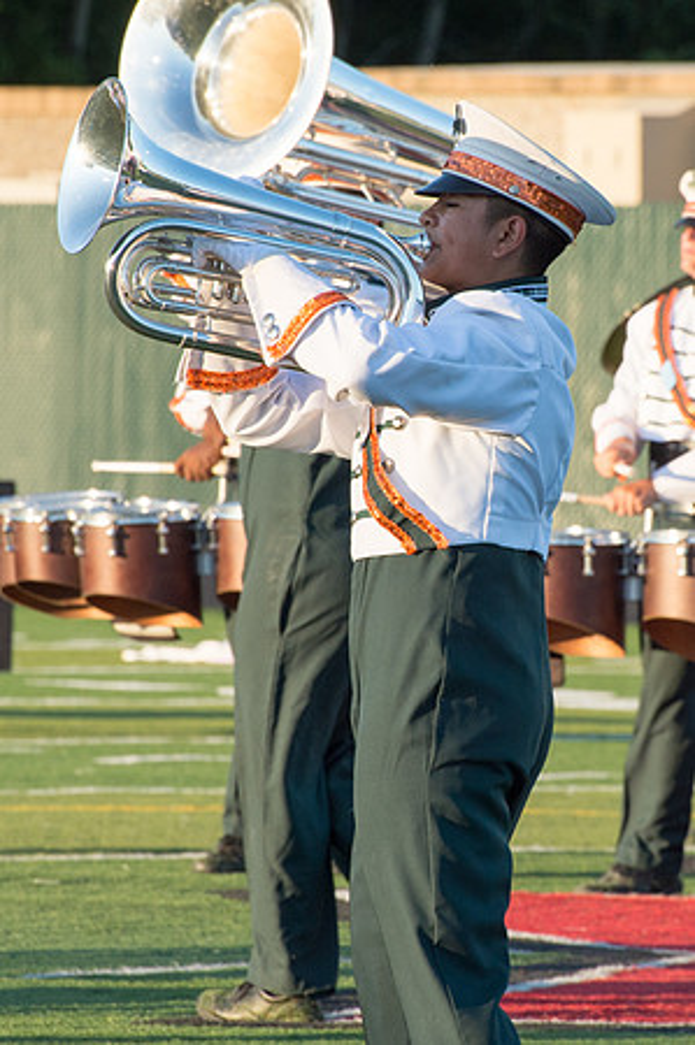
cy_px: 468
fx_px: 14471
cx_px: 510
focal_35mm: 499
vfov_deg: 4.1
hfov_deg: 2.8
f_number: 11
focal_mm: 260
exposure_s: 1/500
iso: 640
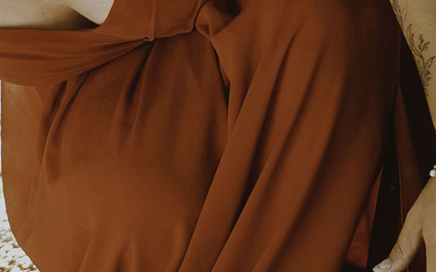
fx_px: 4374
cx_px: -77
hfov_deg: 5.7
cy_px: -59
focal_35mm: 368
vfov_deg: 3.6
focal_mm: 59
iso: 400
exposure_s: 1/125
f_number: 2.8
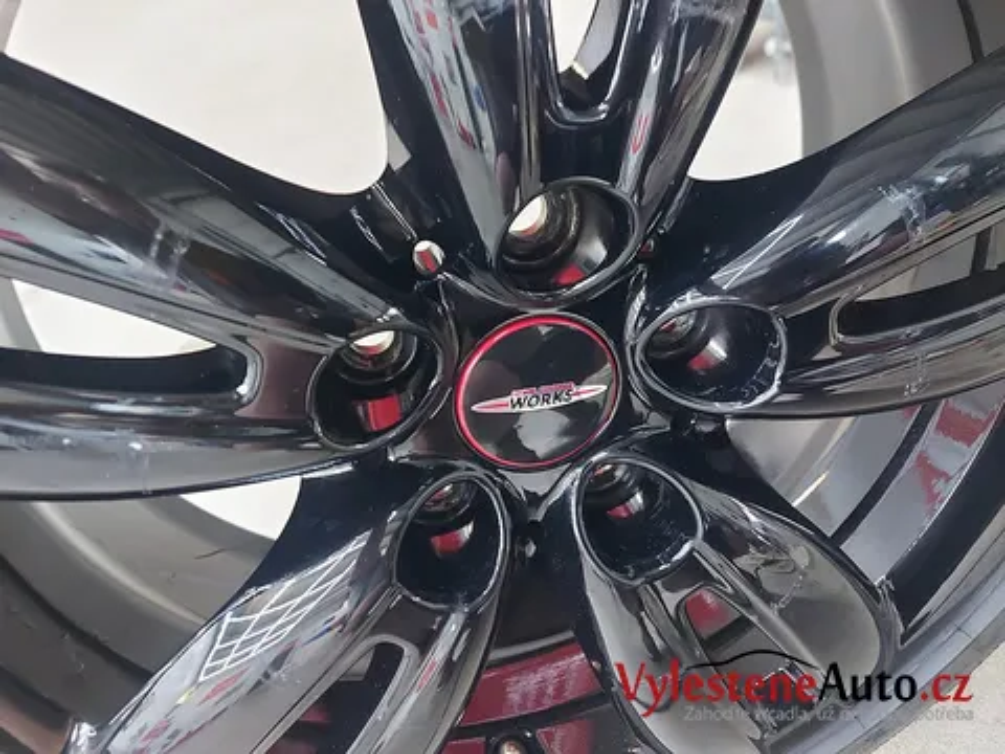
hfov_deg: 71.6
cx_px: 502
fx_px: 697
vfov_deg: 56.8
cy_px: 377
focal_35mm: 24
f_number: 1.8
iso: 500
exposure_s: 1/25
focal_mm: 5.23
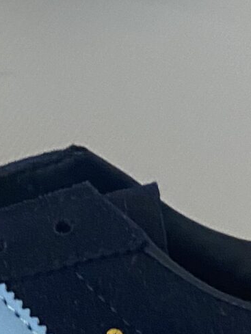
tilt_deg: +1.6
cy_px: -44
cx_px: 4
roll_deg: -0.2
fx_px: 1314
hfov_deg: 10.8
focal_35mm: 136
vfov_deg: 14.1
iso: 250
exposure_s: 1/50
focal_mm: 4.25
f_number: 1.8
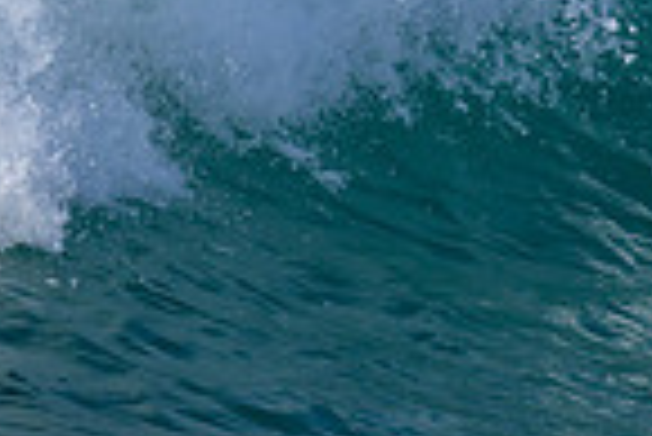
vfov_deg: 0.4
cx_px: 1096
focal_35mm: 3436
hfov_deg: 0.6
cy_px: -123
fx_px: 62291
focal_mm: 800
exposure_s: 1/2000
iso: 360
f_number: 6.3
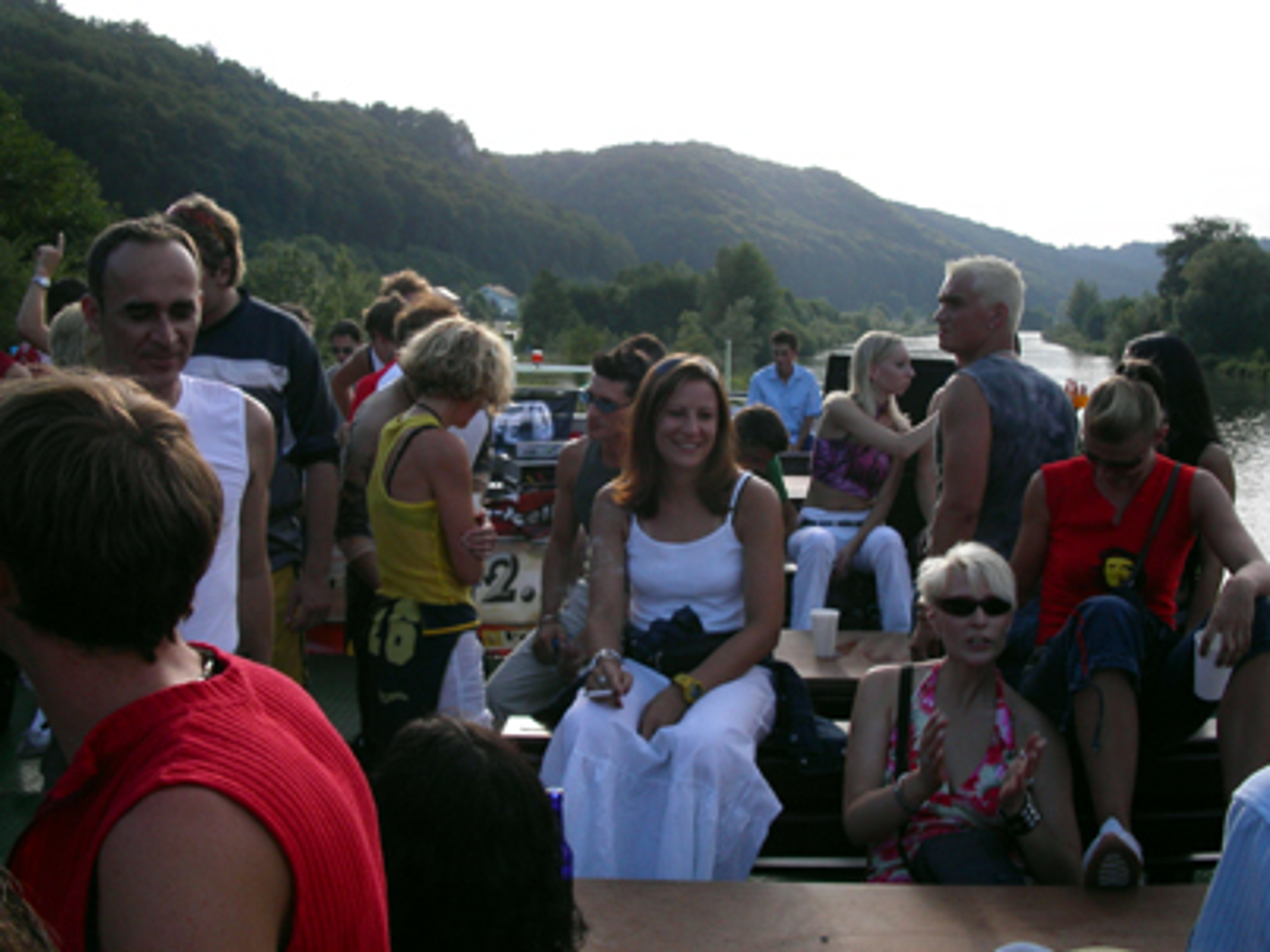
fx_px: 1394
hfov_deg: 49.0
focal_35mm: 38
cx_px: 635
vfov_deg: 37.7
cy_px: 476
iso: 100
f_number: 6.7
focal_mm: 7.8
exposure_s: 1/180
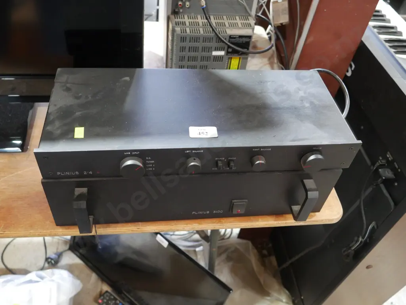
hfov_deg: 59.9
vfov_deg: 46.8
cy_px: 152
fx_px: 352
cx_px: 203
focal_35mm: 30
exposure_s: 1/60
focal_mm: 15
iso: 2000
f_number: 3.6
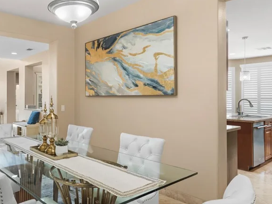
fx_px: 228
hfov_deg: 59.2
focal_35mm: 29
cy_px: 98
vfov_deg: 48.2
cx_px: 77
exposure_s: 1/8
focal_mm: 17
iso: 400
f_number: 8
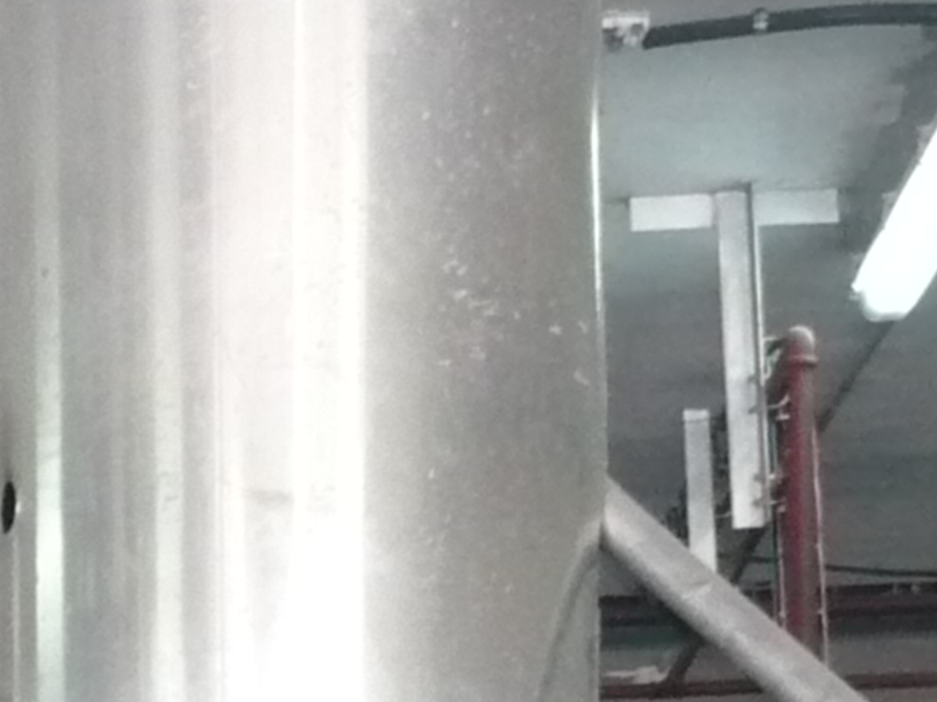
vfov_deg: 8.7
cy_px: 1013
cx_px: -571
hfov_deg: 11.2
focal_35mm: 168
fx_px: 4547
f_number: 2.8
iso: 320
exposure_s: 1/30
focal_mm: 5.8
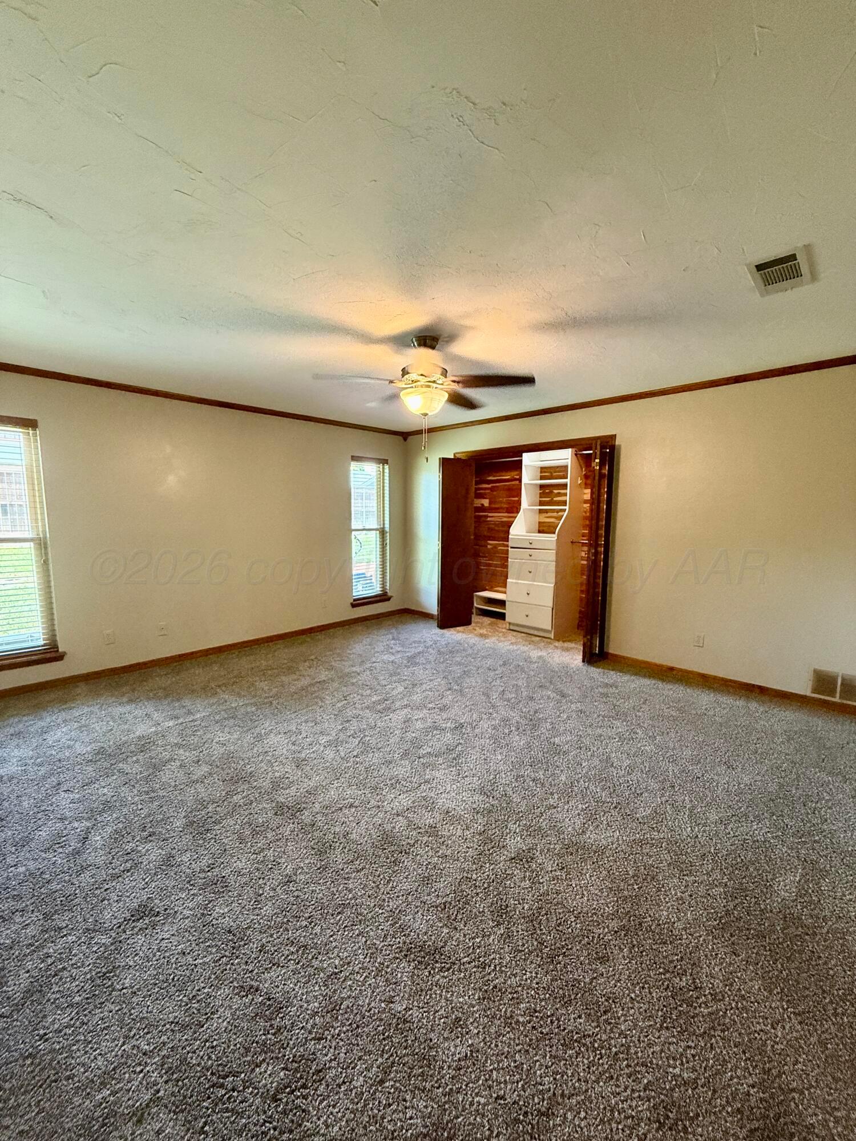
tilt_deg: -6.7
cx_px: 428
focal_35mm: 14
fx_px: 462
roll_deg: +0.3
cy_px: 570
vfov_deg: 102.1
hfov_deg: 85.7
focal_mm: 2.22
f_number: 2.2
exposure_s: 1/60
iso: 400
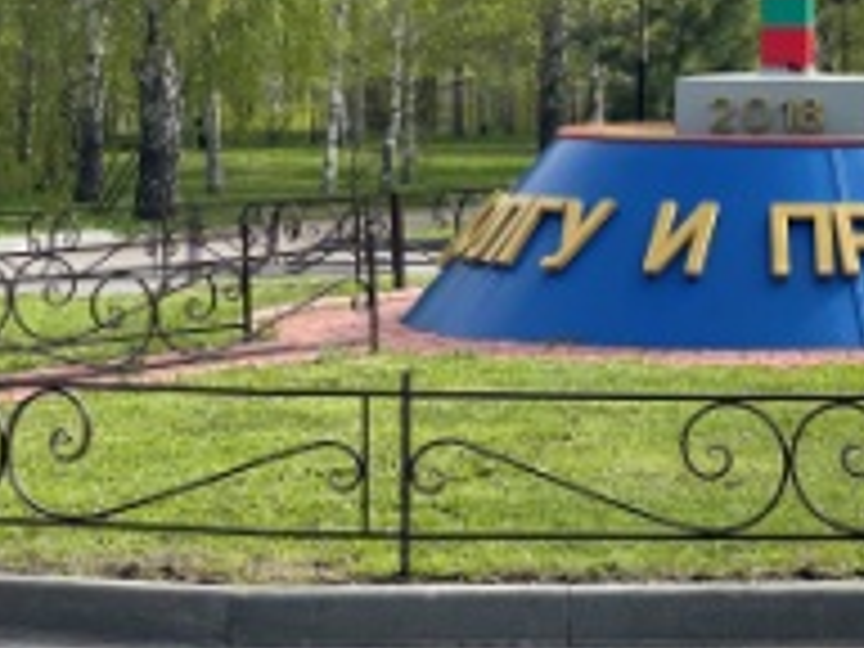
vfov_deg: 9.8
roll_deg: -0.8
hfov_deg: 13.2
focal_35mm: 149
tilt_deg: +1.4
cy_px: -104
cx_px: 680
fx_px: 3719
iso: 20
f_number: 2.2
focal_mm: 7.5
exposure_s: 1/791
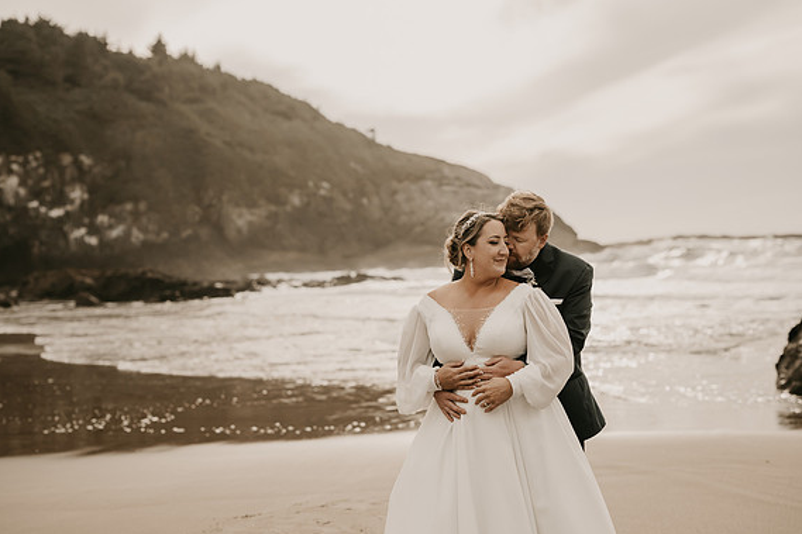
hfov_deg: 38.9
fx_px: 1136
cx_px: 395
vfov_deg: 26.5
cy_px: 270
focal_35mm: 51
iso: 640
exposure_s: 1/8000
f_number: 2.5
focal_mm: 50
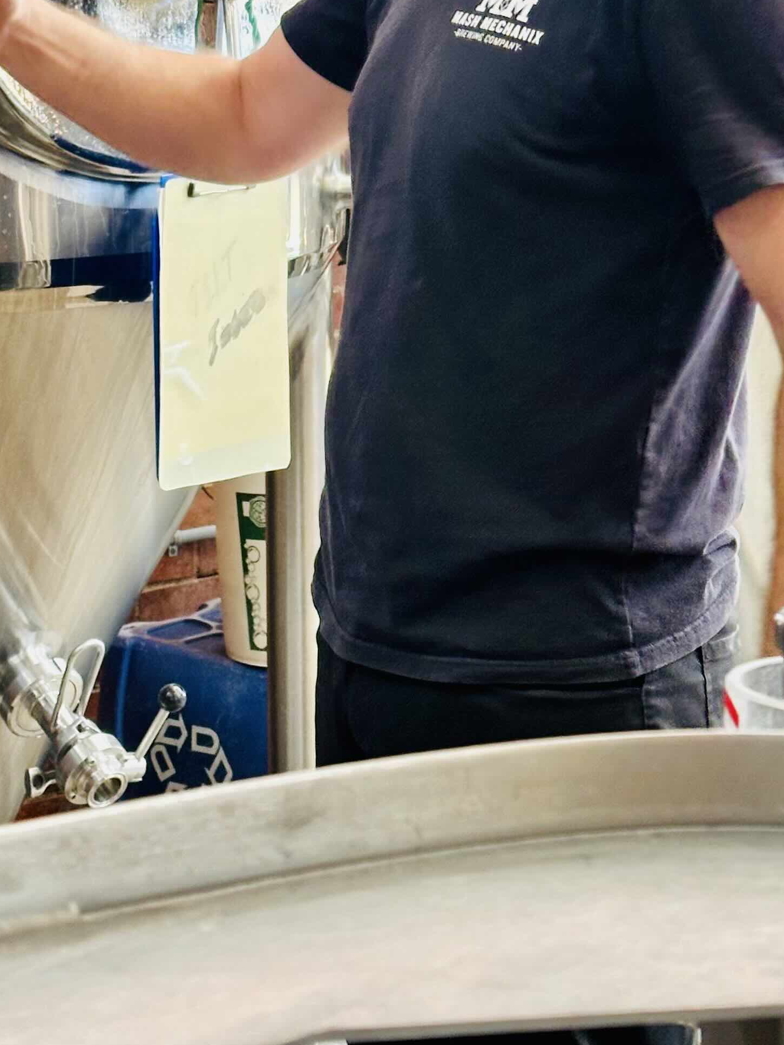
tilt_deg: -3.8
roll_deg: +0.3
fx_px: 3019
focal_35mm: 100
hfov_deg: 14.8
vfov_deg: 19.2
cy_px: 46
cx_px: 402
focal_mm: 6.86
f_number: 1.78
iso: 50
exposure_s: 1/60
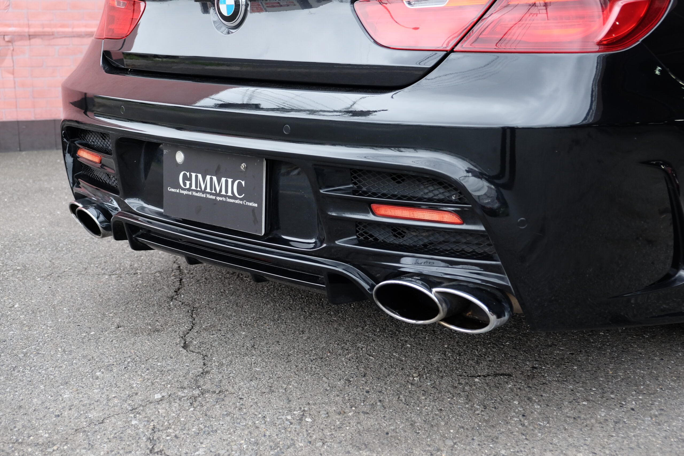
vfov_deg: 28.7
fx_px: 893
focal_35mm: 47
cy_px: 228
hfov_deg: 41.9
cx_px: 342
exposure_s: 1/140
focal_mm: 31.5
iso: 400
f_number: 3.6
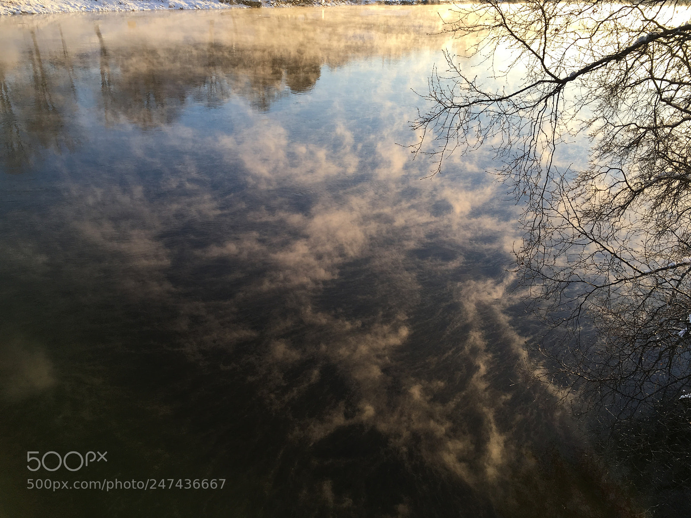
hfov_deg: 61.7
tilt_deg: -25.9
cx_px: 346
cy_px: 259
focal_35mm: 29
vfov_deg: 48.2
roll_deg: -2.4
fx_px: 579
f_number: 2.2
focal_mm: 4.15
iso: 25
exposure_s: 1/339
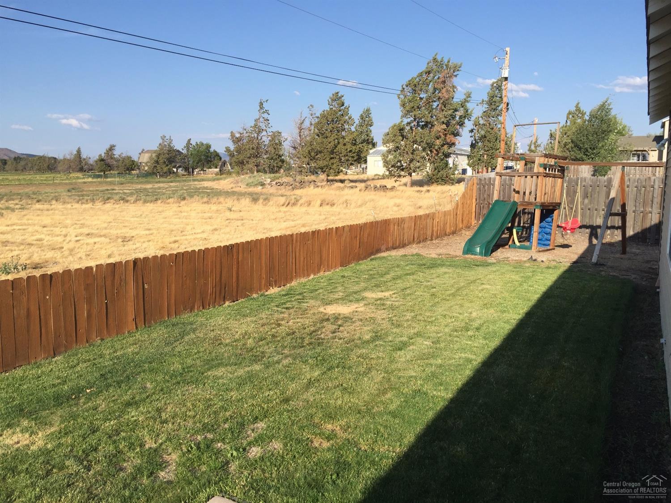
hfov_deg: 61.7
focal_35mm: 29
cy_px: 252
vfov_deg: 48.2
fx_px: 562
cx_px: 336
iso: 32
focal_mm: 4.15
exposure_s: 1/1522
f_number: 2.2
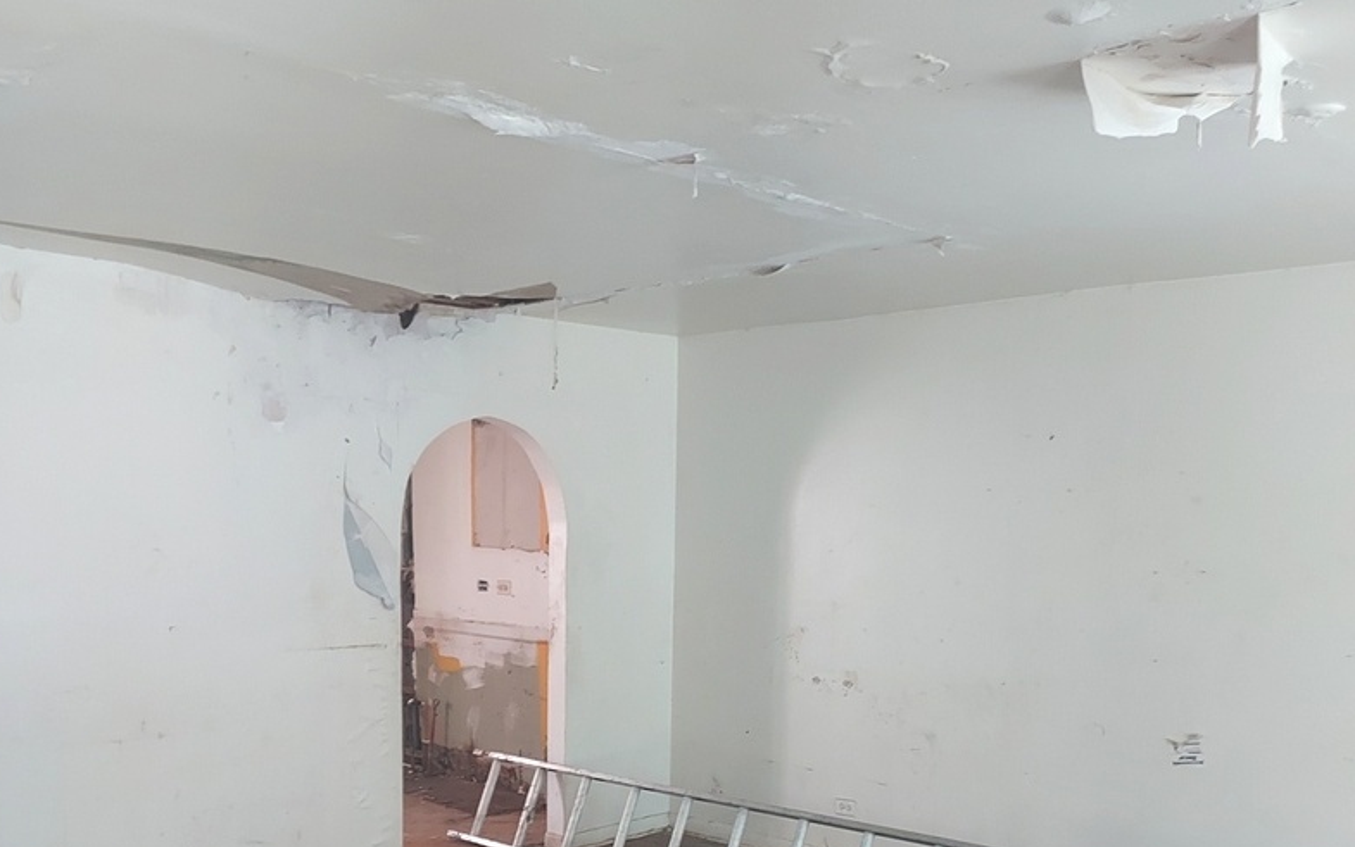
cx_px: 673
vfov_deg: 35.0
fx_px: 1293
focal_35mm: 35
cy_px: 697
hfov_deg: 55.3
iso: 400
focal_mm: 4.6
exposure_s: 1/40
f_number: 1.8
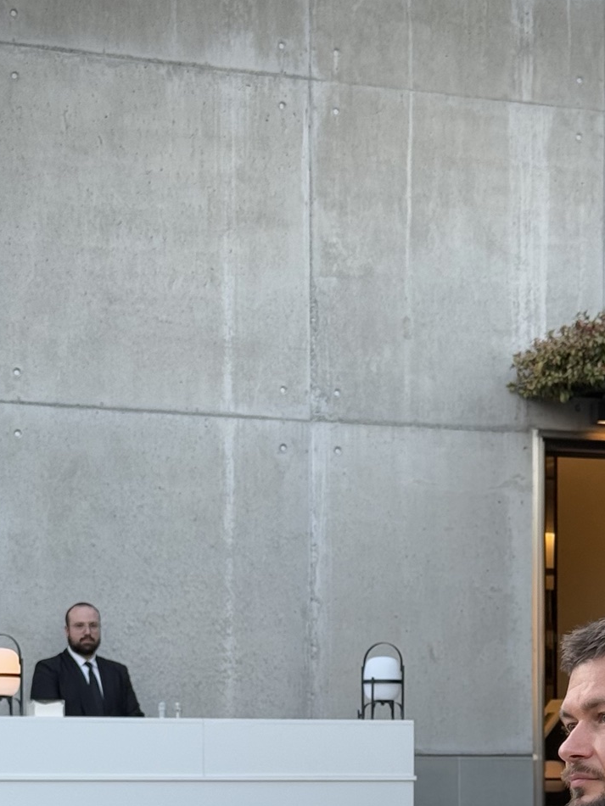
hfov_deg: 14.7
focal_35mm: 101
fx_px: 2353
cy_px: 775
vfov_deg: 19.0
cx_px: 339
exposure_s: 1/205
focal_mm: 6.76
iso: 64
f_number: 1.78
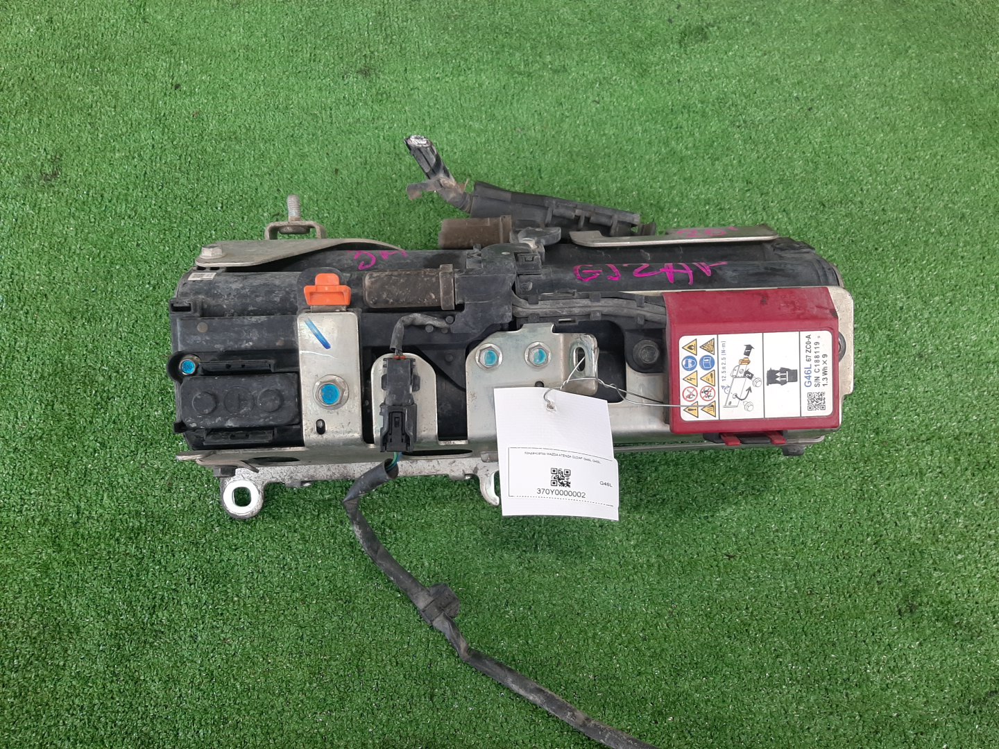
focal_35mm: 26
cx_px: 500
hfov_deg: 67.3
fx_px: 750
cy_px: 374
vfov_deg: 53.1
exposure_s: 1/50
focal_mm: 3.93
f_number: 1.7
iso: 88
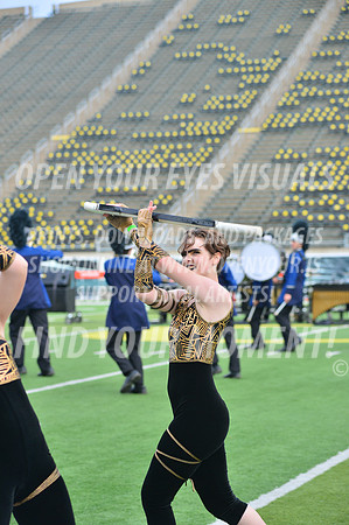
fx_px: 1632
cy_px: 262
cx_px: 174
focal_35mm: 112
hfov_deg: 12.2
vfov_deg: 18.3
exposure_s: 1/500
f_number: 5.6
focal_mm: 112
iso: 200
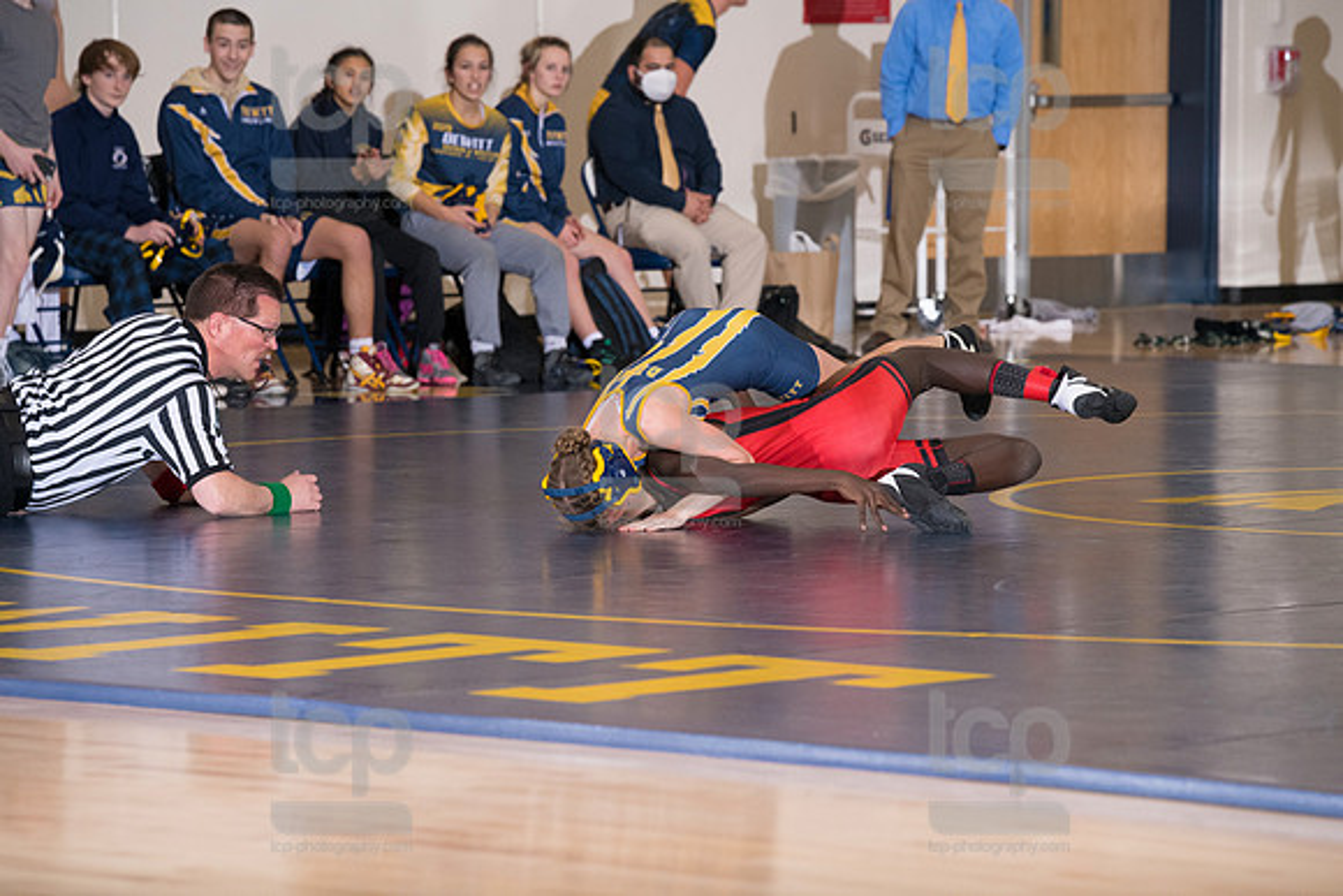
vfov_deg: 7.6
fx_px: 6716
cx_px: 672
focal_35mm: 180
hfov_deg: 11.4
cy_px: 448
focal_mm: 180
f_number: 5.6
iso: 2000
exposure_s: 1/250
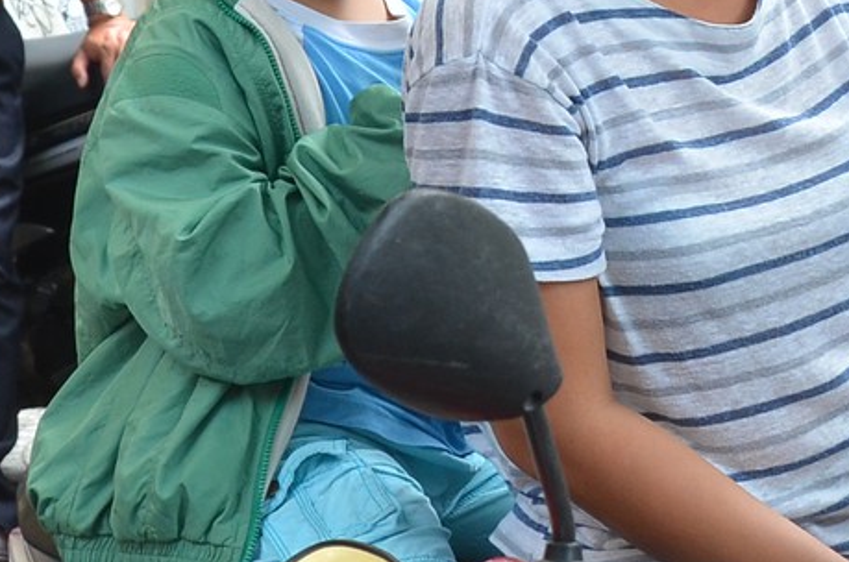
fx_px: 3695
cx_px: 757
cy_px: -175
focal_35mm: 157
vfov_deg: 8.6
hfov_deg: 13.0
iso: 400
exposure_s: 1/320
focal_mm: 24
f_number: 5
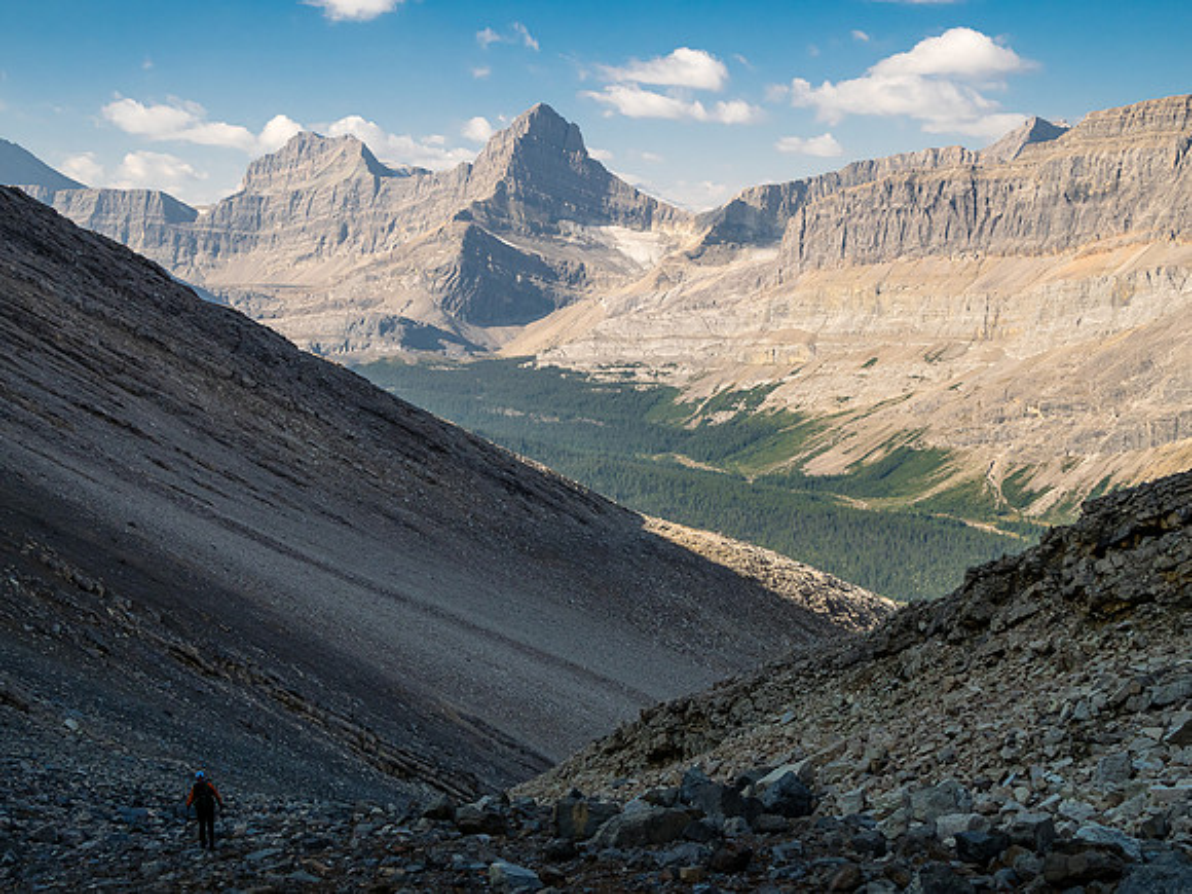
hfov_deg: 42.9
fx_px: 1515
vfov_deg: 32.9
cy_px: 447
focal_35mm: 44
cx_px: 596
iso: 200
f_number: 8
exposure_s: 1/160
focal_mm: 22
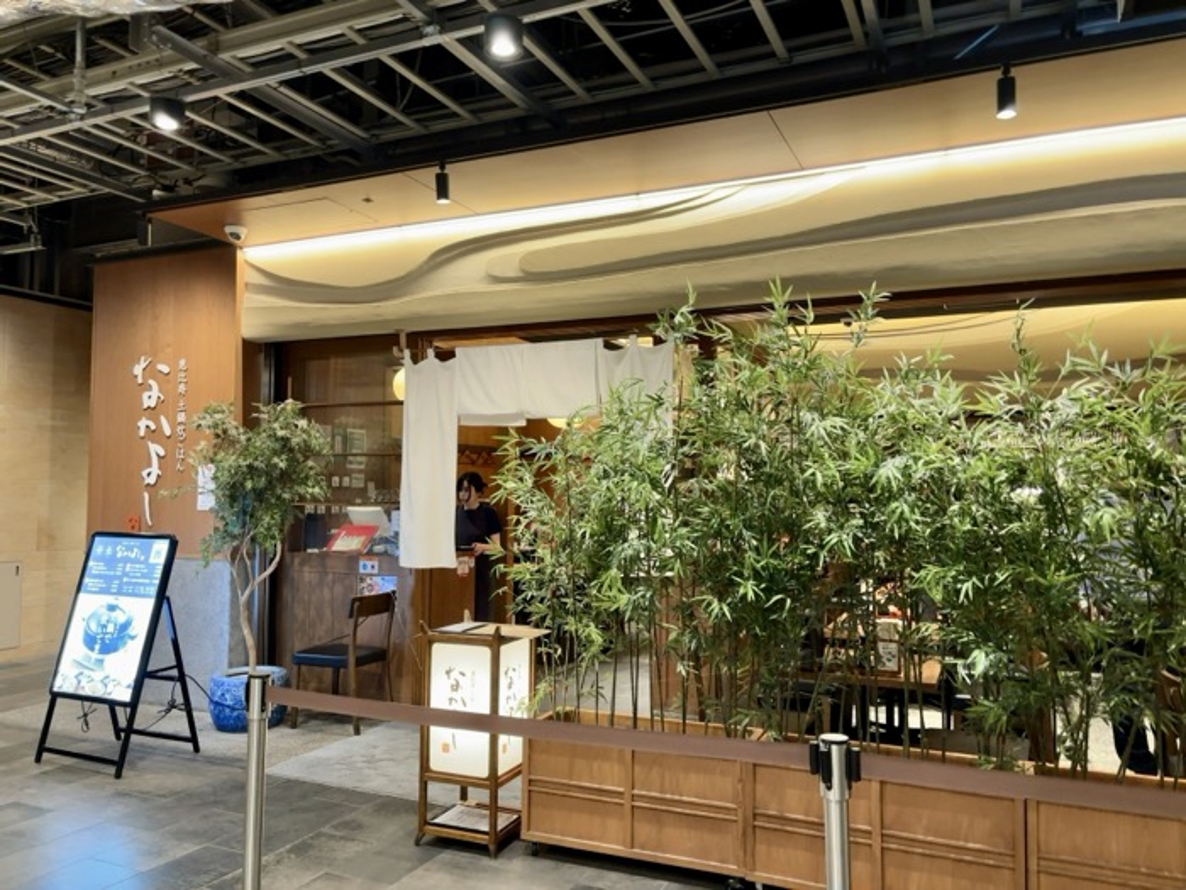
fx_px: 891
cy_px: 445
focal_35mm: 26
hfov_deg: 67.3
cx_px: 593
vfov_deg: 53.1
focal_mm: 5.96
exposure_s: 1/50
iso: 200
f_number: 1.6
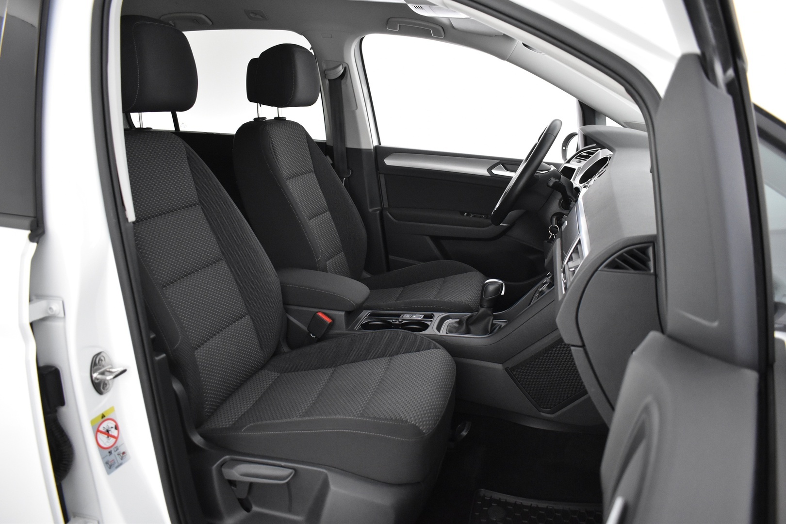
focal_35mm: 27
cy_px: 262
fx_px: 589
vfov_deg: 47.9
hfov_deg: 67.4
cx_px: 393
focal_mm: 18
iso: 2800
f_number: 3.5
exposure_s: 1/30
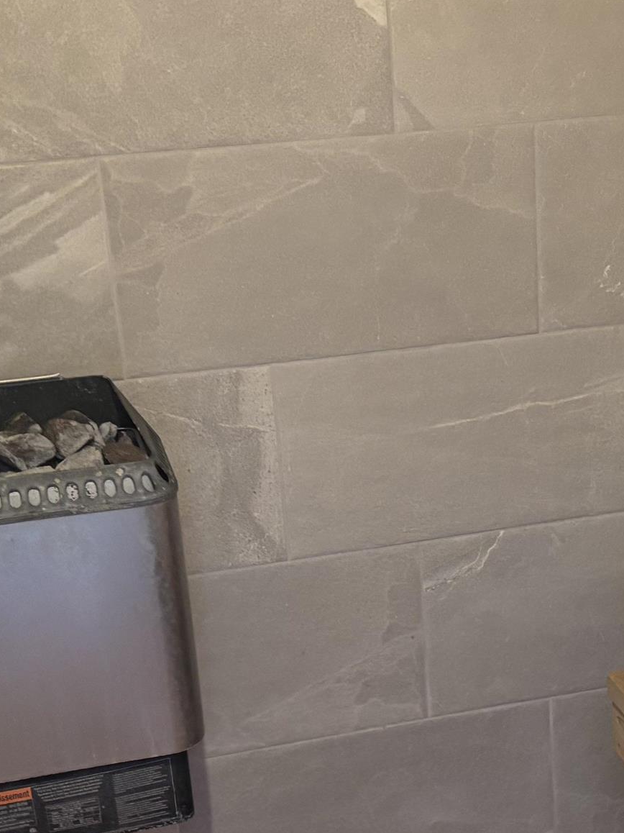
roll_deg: +2.2
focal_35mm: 69
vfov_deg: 28.0
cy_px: 567
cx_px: 501
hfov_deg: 21.0
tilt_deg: -20.8
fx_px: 1659
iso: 500
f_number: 1.6
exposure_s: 1/30
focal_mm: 5.96
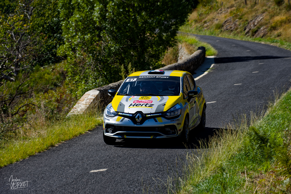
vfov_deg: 8.7
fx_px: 1273
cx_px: 146
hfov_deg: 13.0
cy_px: 97
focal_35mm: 158
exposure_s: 1/500
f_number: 9
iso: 100
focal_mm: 105
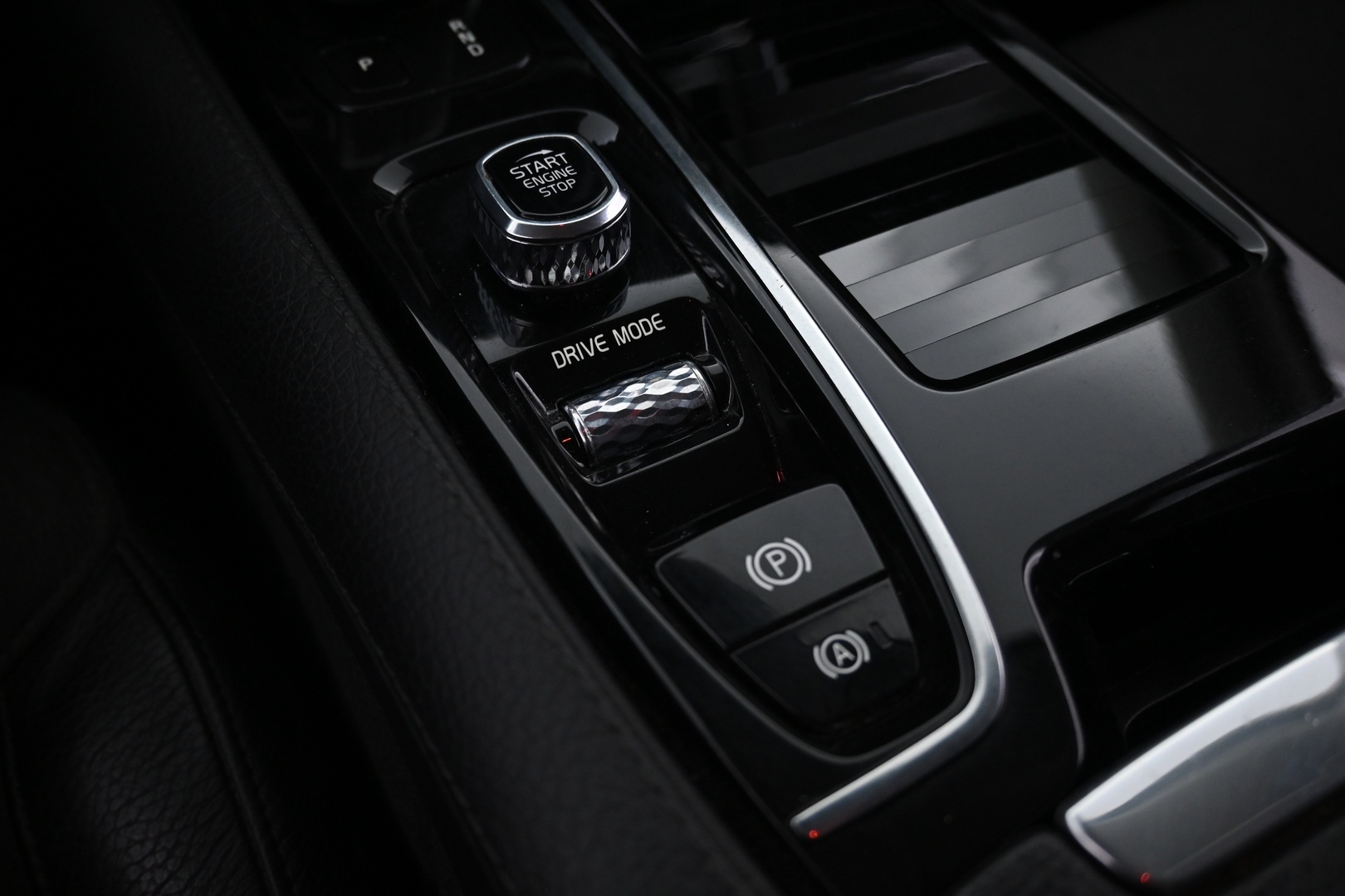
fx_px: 1121
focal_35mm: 30
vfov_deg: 43.6
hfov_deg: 61.9
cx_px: 672
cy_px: 448
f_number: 3.8
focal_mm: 20
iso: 1250
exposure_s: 1/30
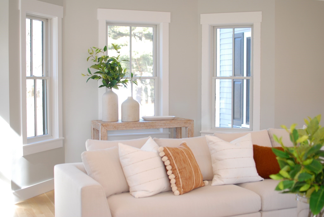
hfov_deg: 37.8
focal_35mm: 52
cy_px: 108
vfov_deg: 25.8
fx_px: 473
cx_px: 162
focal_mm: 35
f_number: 2.5
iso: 200
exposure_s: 1/100
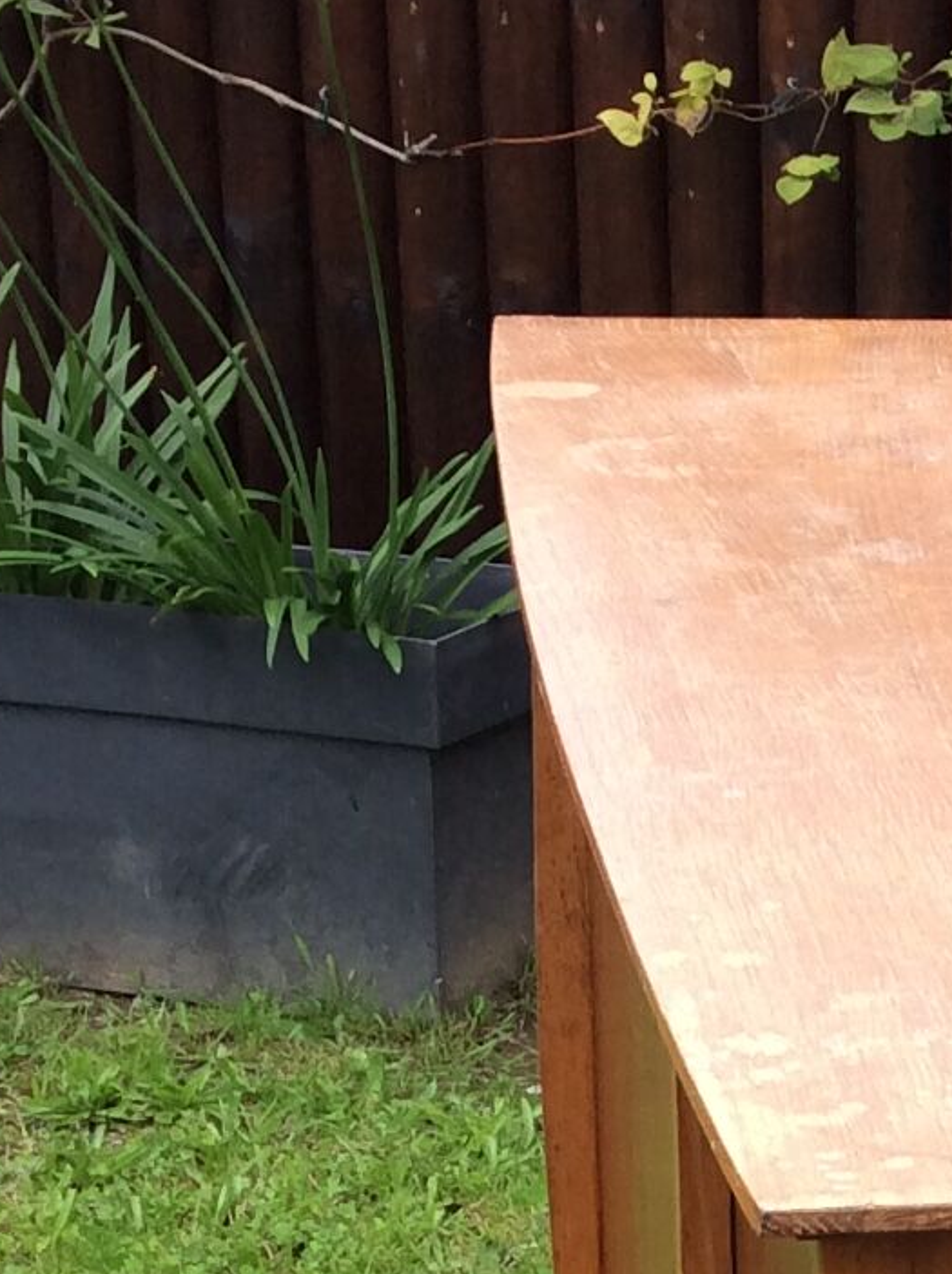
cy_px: 1667
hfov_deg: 12.2
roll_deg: -1.5
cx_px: 1235
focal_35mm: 118
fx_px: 4339
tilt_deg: -28.8
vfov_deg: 15.8
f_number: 2.4
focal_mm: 3.3
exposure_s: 1/211
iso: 32
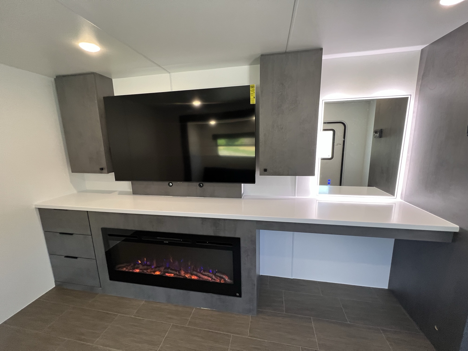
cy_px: 176
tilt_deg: -10.6
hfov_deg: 106.2
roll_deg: +0.6
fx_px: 176
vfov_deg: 89.9
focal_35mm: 13
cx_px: 234
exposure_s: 1/94
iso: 250
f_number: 1.8
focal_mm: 1.57
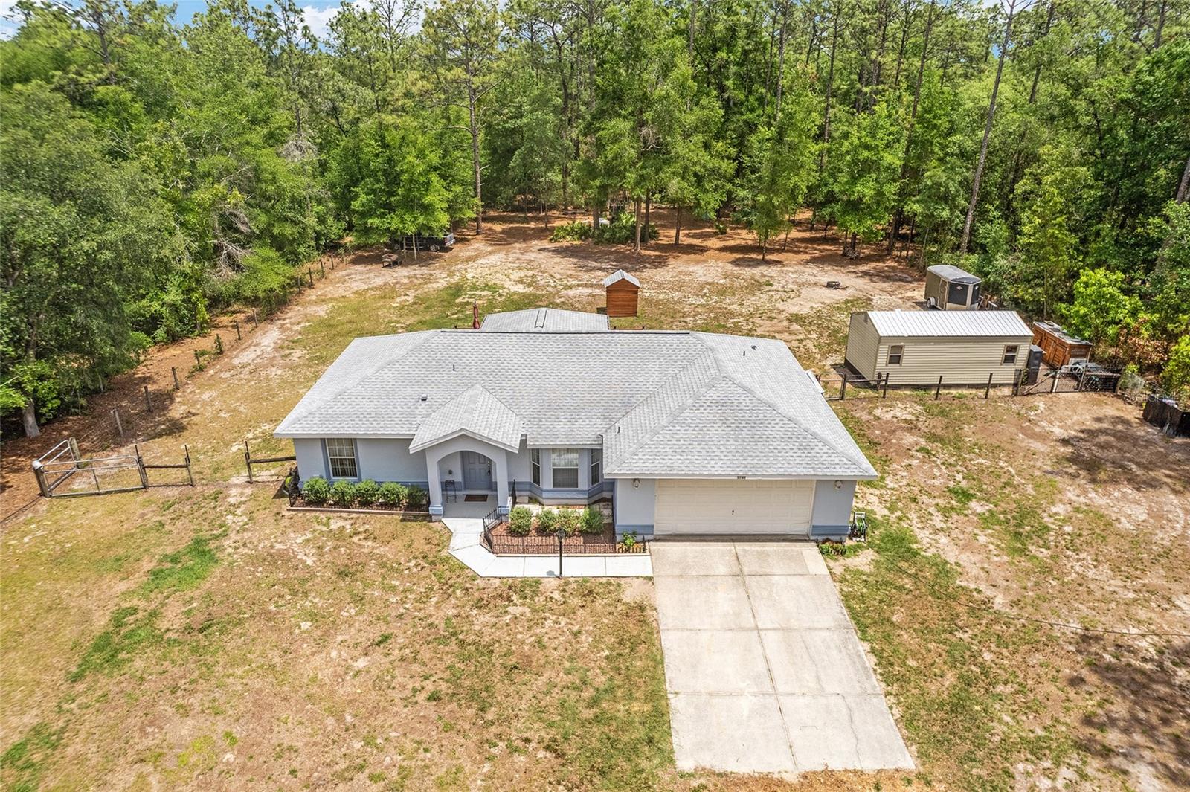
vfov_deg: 57.2
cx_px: 595
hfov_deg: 78.6
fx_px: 727
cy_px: 396
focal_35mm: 22
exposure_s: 1/2500
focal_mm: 8.38
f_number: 2.8
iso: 130
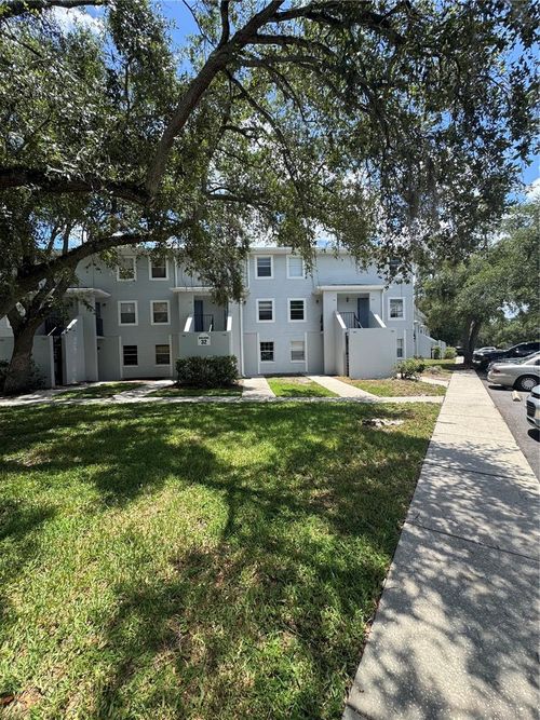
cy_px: 360
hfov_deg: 85.7
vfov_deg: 102.1
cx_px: 270
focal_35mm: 14
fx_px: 291
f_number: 2.2
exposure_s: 1/734
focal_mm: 2.22
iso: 40
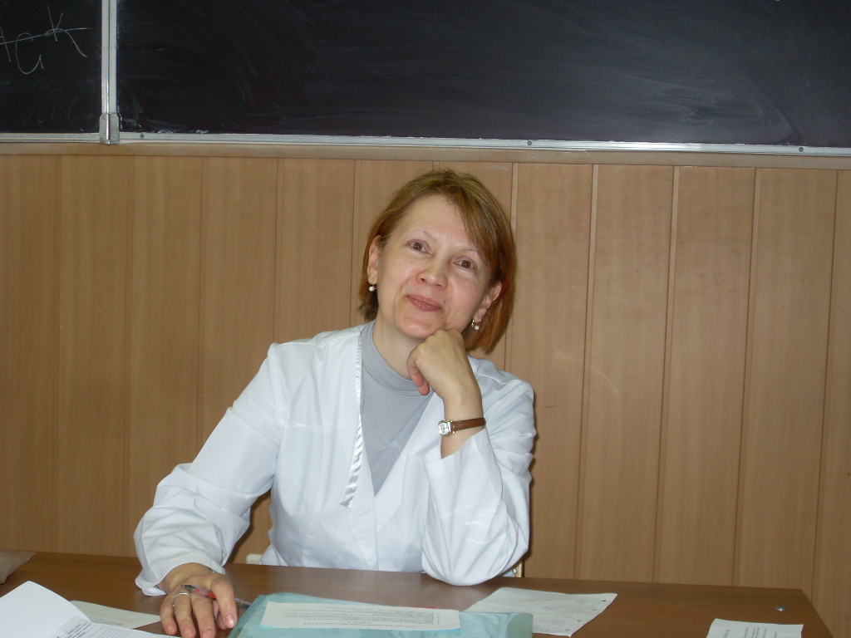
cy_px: 319
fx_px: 1500
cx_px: 426
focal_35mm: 61
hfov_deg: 31.7
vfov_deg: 24.0
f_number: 3.7
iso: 120
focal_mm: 10.1
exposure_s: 1/60
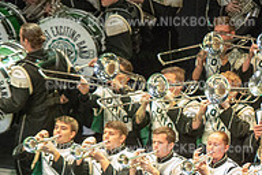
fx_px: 3289
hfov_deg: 4.5
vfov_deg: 3.0
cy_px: 212
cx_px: 363
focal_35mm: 452
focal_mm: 150
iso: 8000
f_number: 2.8
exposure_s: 1/640
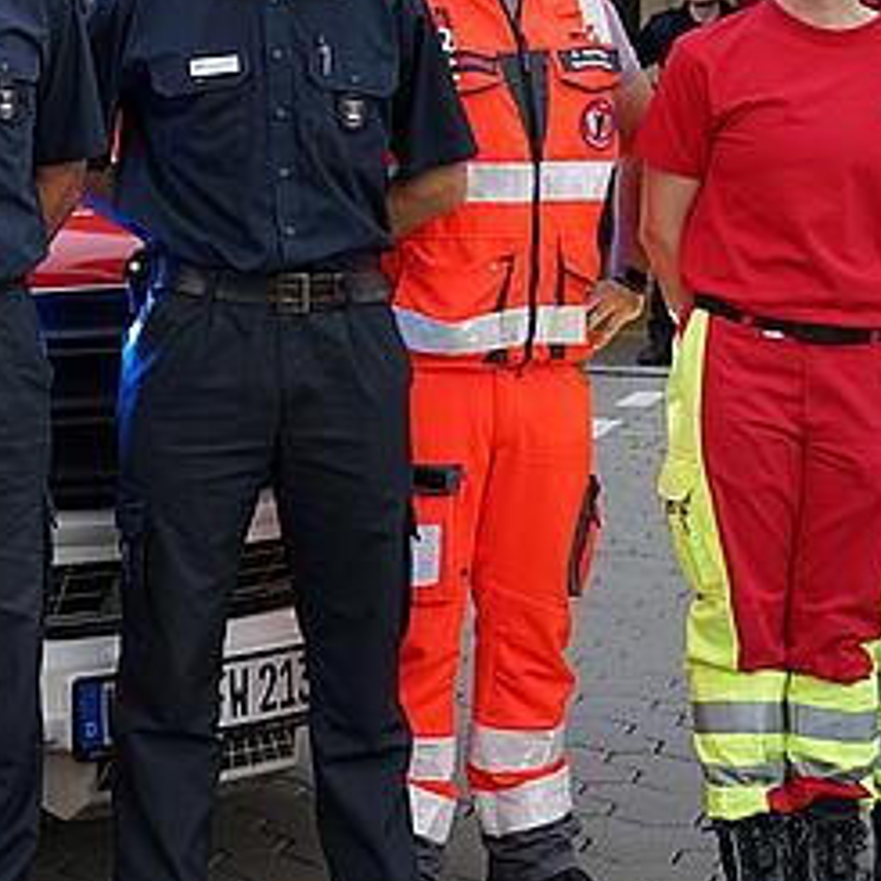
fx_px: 2851
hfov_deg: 16.5
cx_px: -295
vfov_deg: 17.3
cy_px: 101
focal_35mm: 99
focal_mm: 34
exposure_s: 1/50
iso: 200
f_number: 4.5
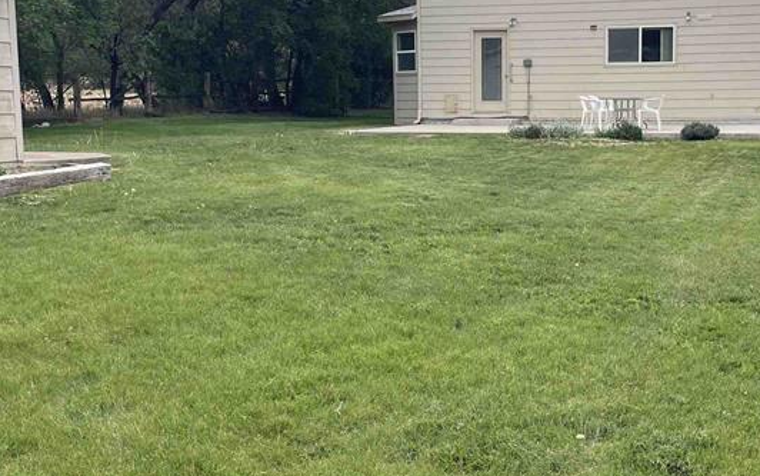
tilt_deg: -6.2
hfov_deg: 37.5
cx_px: 546
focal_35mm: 53
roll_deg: +0.7
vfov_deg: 24.4
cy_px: 220
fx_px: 1098
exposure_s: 1/1033
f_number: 1.6
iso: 32
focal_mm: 4.2
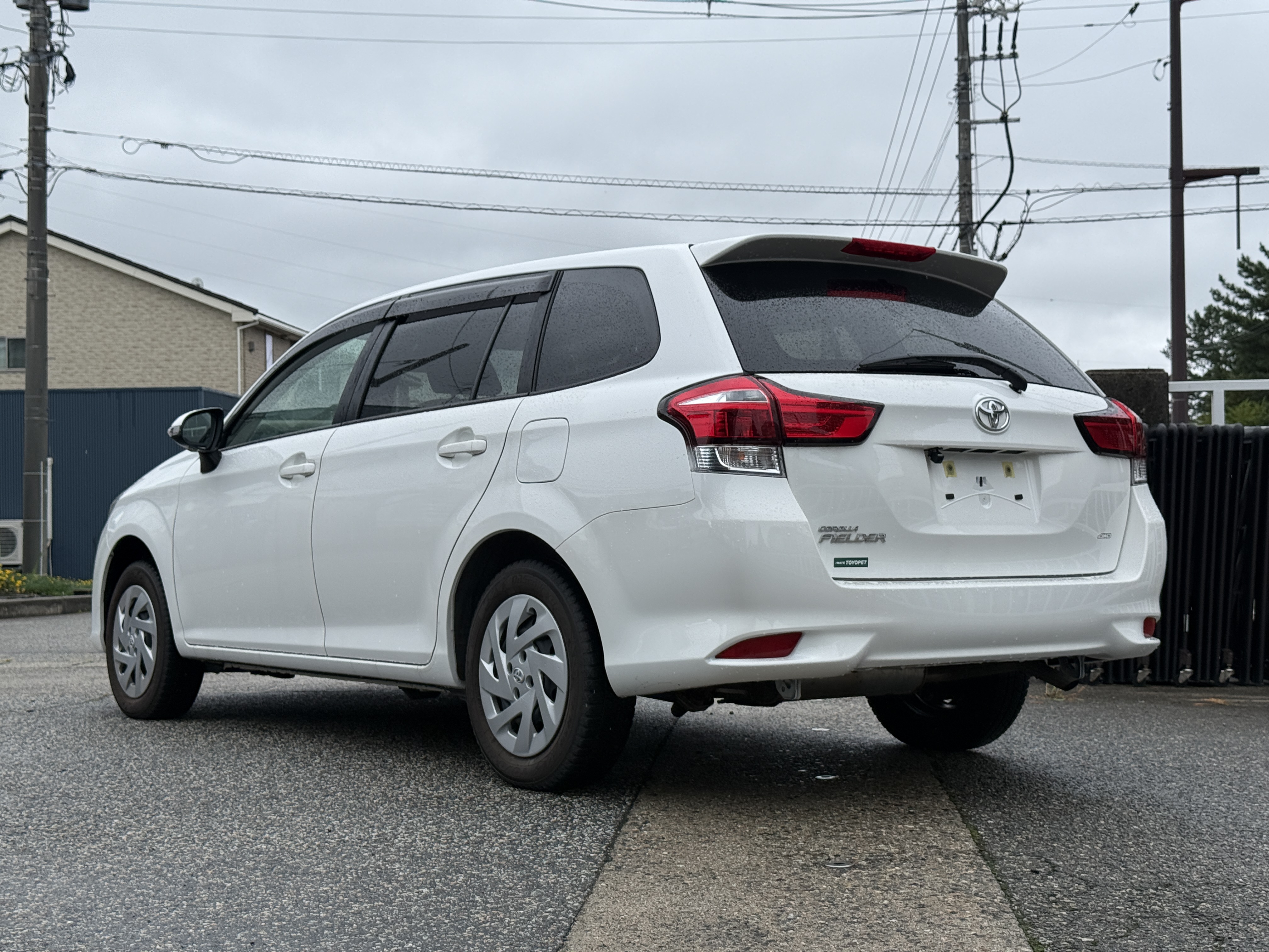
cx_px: 634
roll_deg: +0.9
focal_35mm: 48
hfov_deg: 39.7
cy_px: 476
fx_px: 1760
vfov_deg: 30.3
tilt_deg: +1.0
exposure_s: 1/1000
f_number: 1.78
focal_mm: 6.76
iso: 64
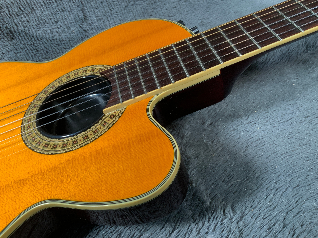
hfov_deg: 61.7
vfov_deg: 48.2
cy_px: 119
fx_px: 266
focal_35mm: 29
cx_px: 159
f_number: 1.8
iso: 64
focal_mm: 3
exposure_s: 1/78
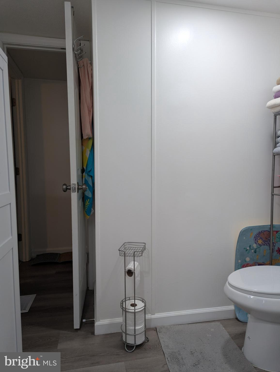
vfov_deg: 71.5
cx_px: 140
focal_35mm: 24
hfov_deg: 56.9
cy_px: 186
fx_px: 258
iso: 60
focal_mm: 6.81
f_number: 1.85
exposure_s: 1/60
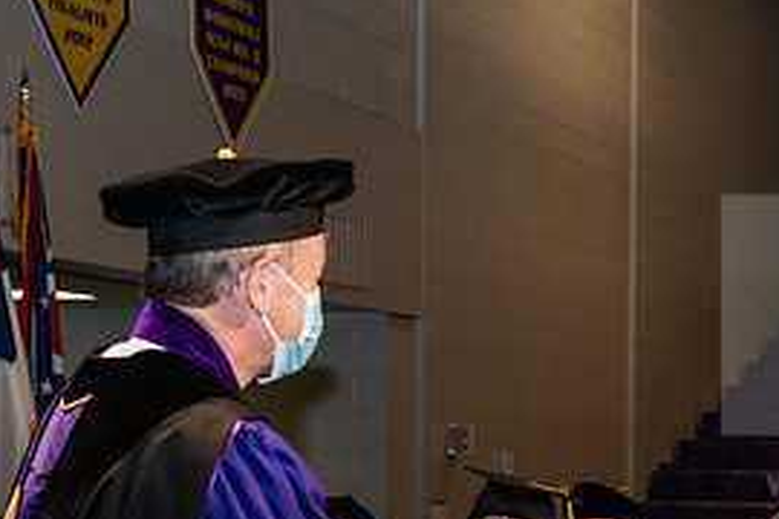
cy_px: 544
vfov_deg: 11.5
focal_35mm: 118
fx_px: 2553
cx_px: 635
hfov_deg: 17.2
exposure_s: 1/200
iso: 1600
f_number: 6.3
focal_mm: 55
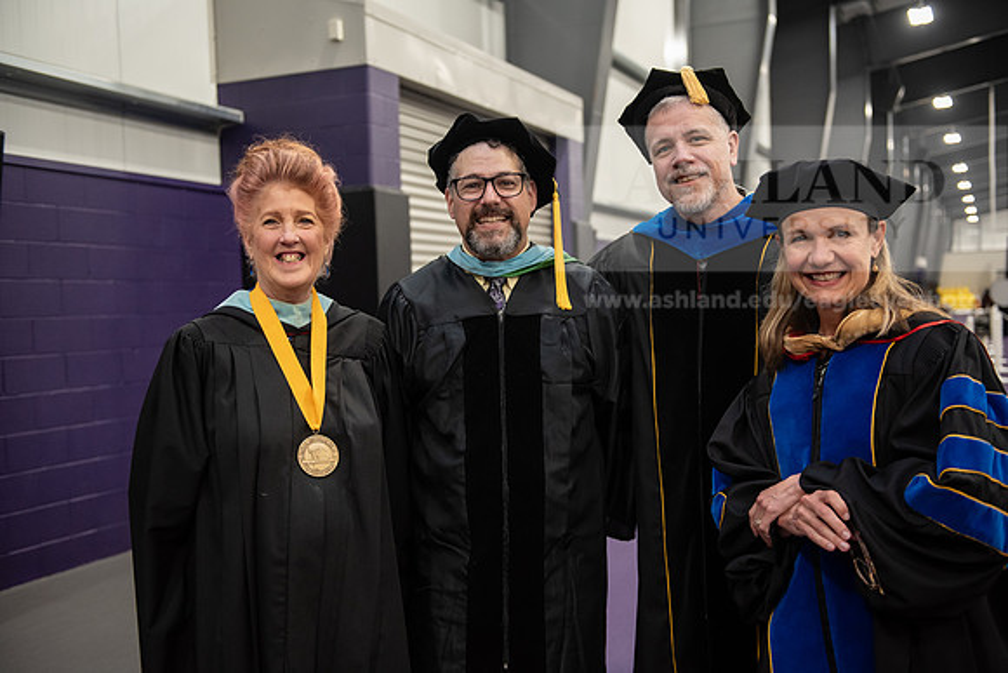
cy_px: 336
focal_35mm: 38
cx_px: 504
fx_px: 1064
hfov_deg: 50.7
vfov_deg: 35.1
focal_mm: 38
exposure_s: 1/160
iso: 2000
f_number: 3.2
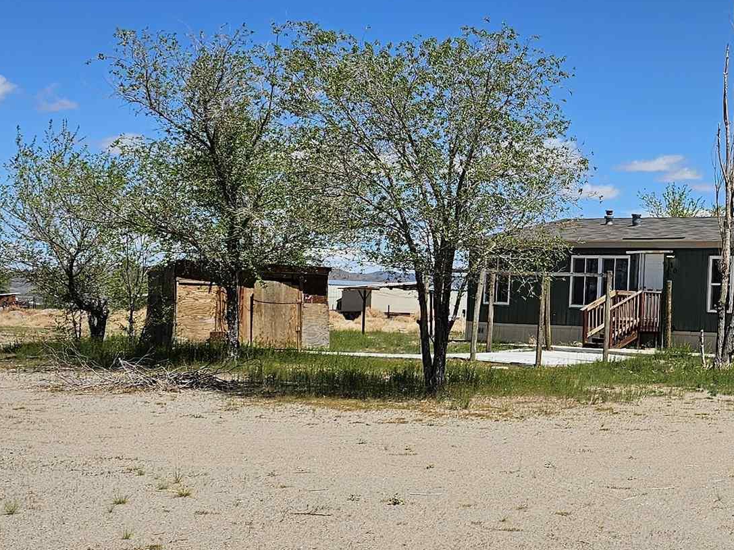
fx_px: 1378
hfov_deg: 27.7
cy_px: 304
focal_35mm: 65
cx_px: 772
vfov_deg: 22.6
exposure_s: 1/1654
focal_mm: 6.3
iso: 10
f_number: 1.7
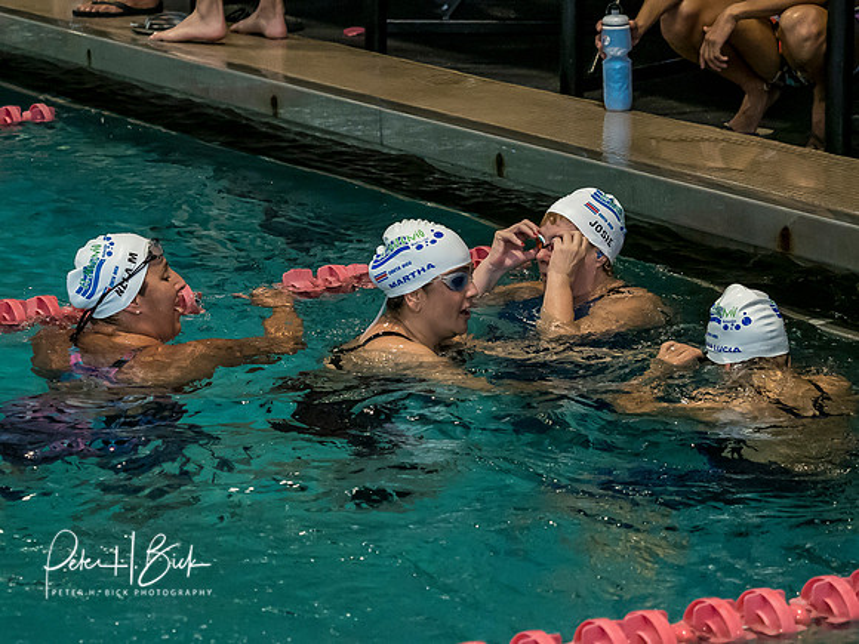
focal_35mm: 144
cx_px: 491
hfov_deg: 13.7
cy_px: 299
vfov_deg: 10.3
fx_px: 3578
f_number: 2.8
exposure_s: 1/1000
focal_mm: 50
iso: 3200
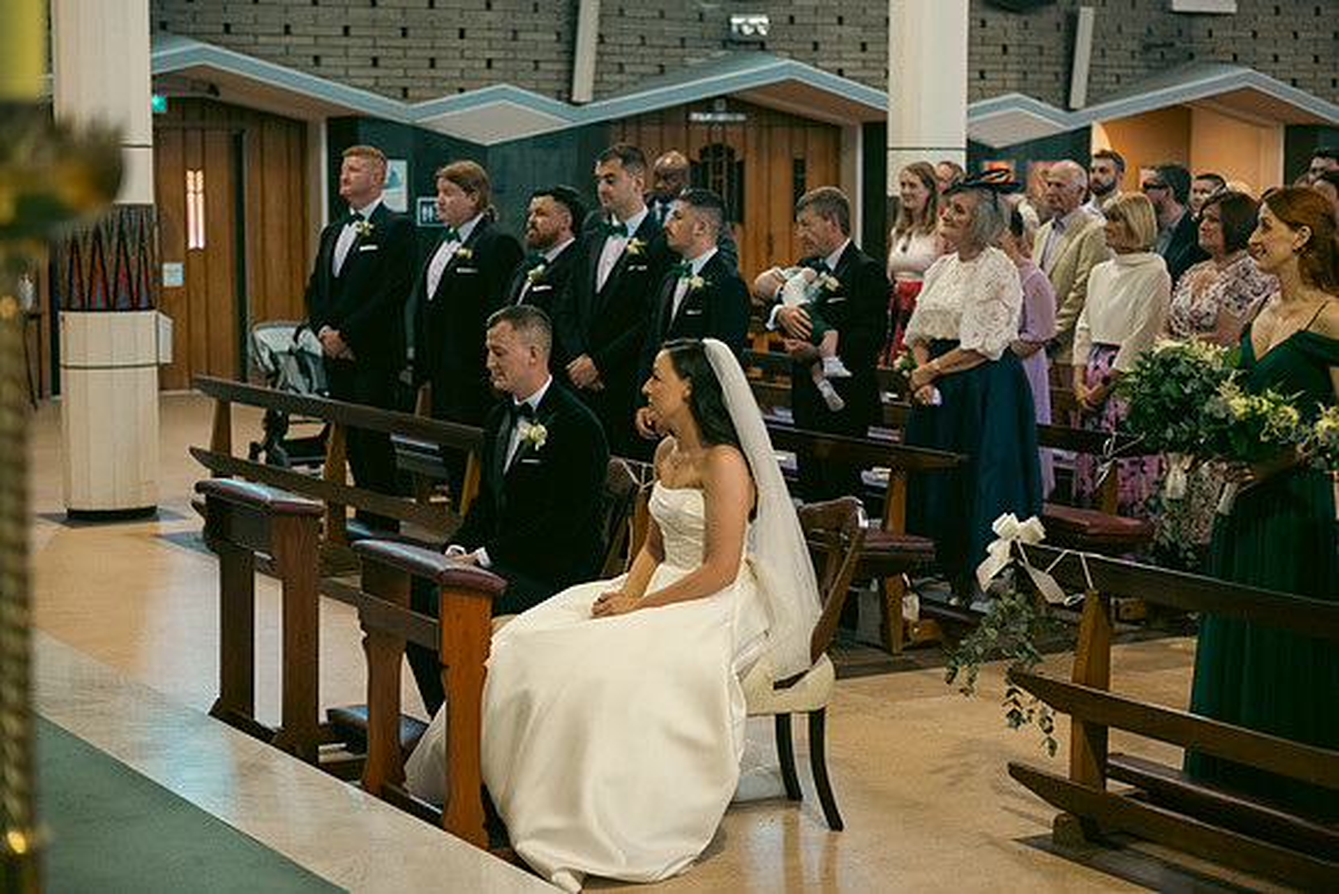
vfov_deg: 19.5
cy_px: 447
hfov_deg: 28.8
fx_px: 2604
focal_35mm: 70
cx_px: 670
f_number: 3.5
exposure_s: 1/160
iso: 1000
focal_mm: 70
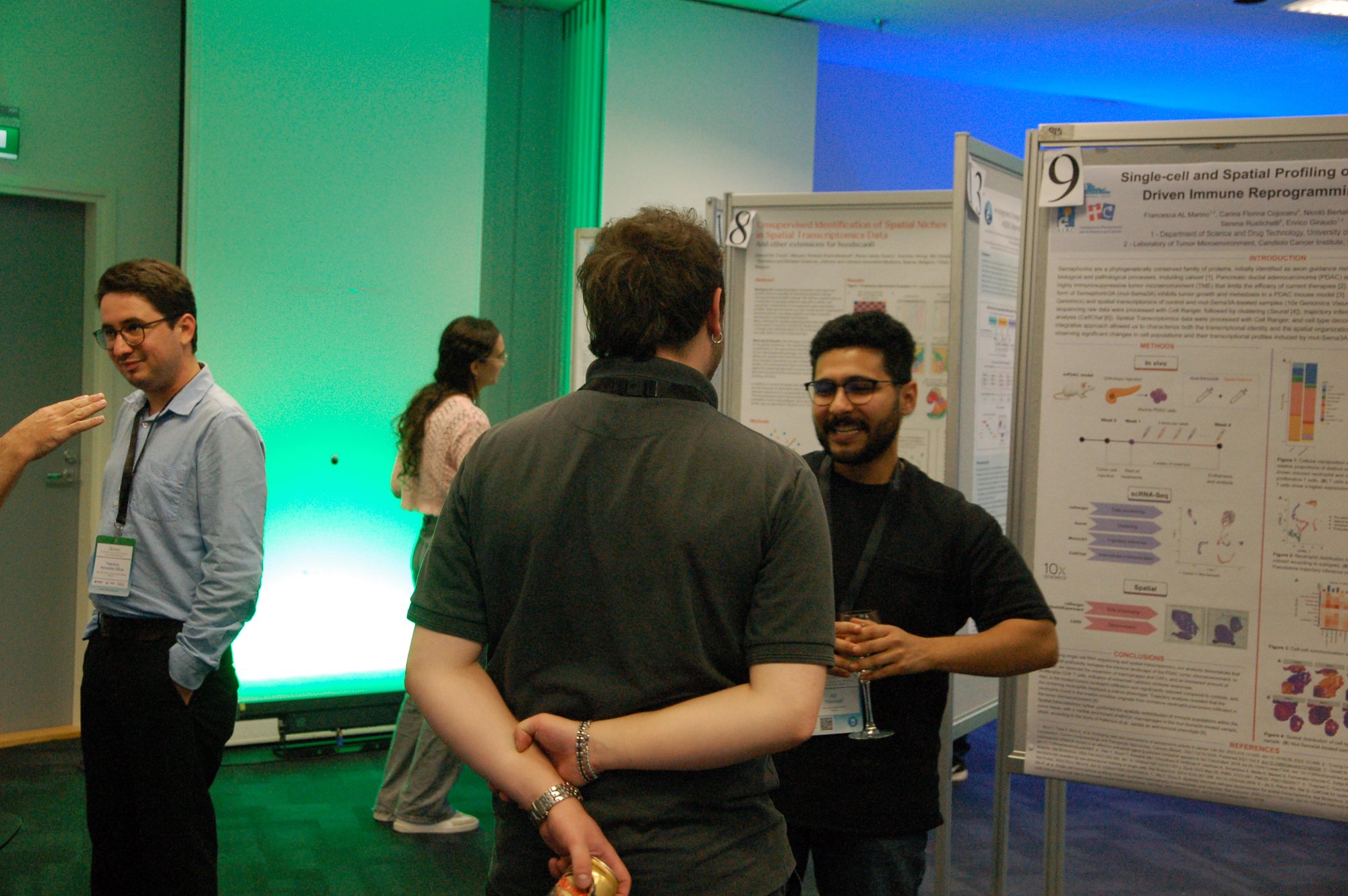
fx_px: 1740
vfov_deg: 28.9
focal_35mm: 46
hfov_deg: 42.4
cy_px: 448
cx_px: 674
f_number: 5
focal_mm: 31
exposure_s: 1/125
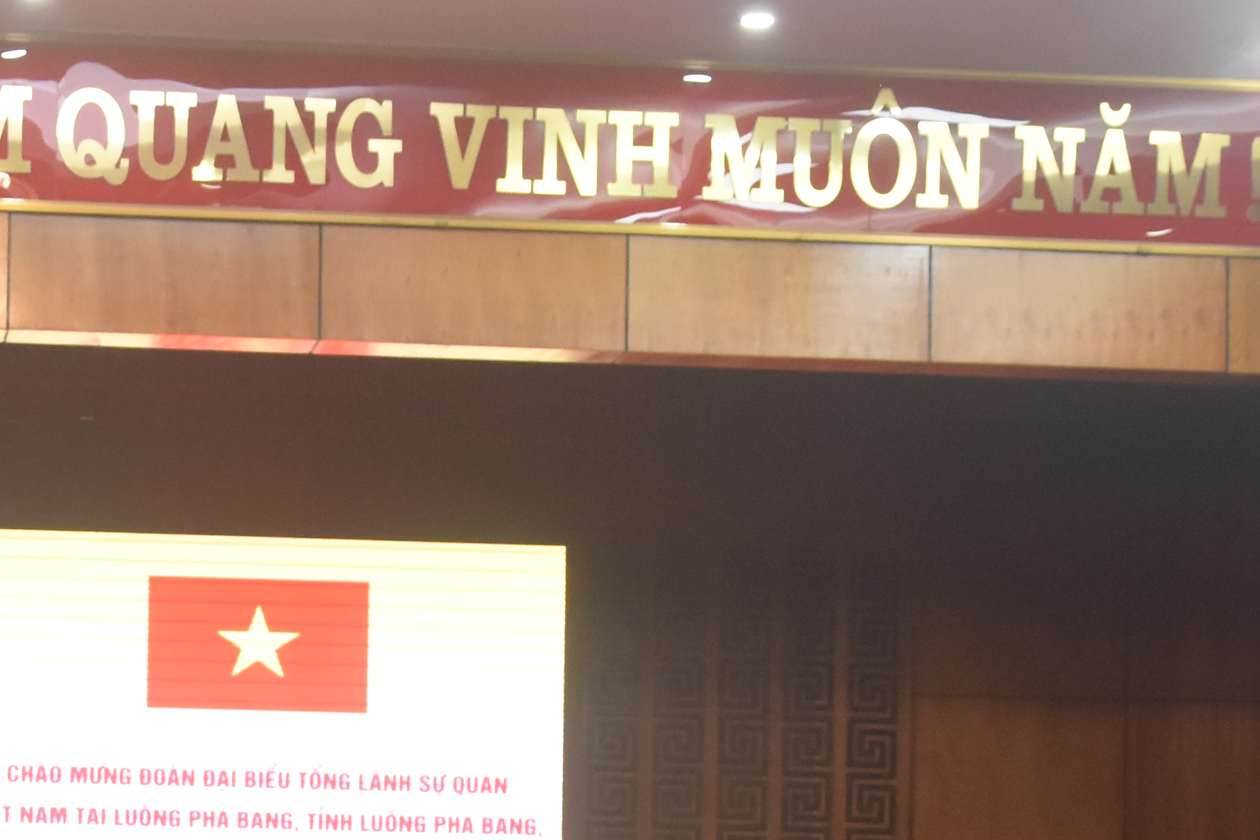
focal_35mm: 124
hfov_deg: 16.4
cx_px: 240
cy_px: 1070
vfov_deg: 10.8
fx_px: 4327
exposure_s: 1/80
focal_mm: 25
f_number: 4.5
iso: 1600
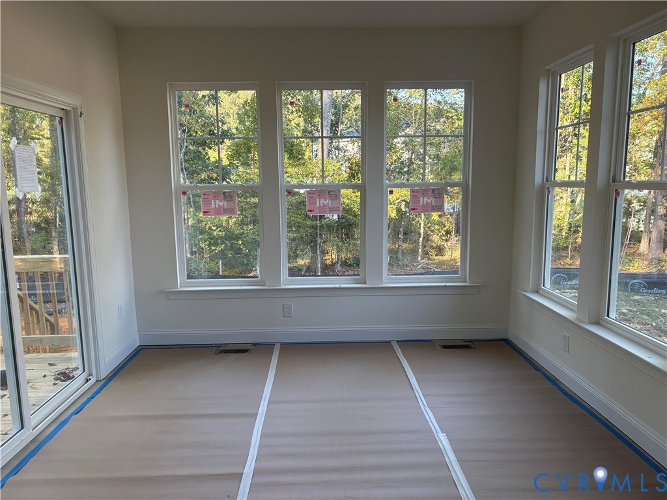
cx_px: 334
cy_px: 250
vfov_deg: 53.1
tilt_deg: -8.5
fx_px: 501
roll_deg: +1.3
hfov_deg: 67.3
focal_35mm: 26
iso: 80
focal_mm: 5.96
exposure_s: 1/215
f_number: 1.6
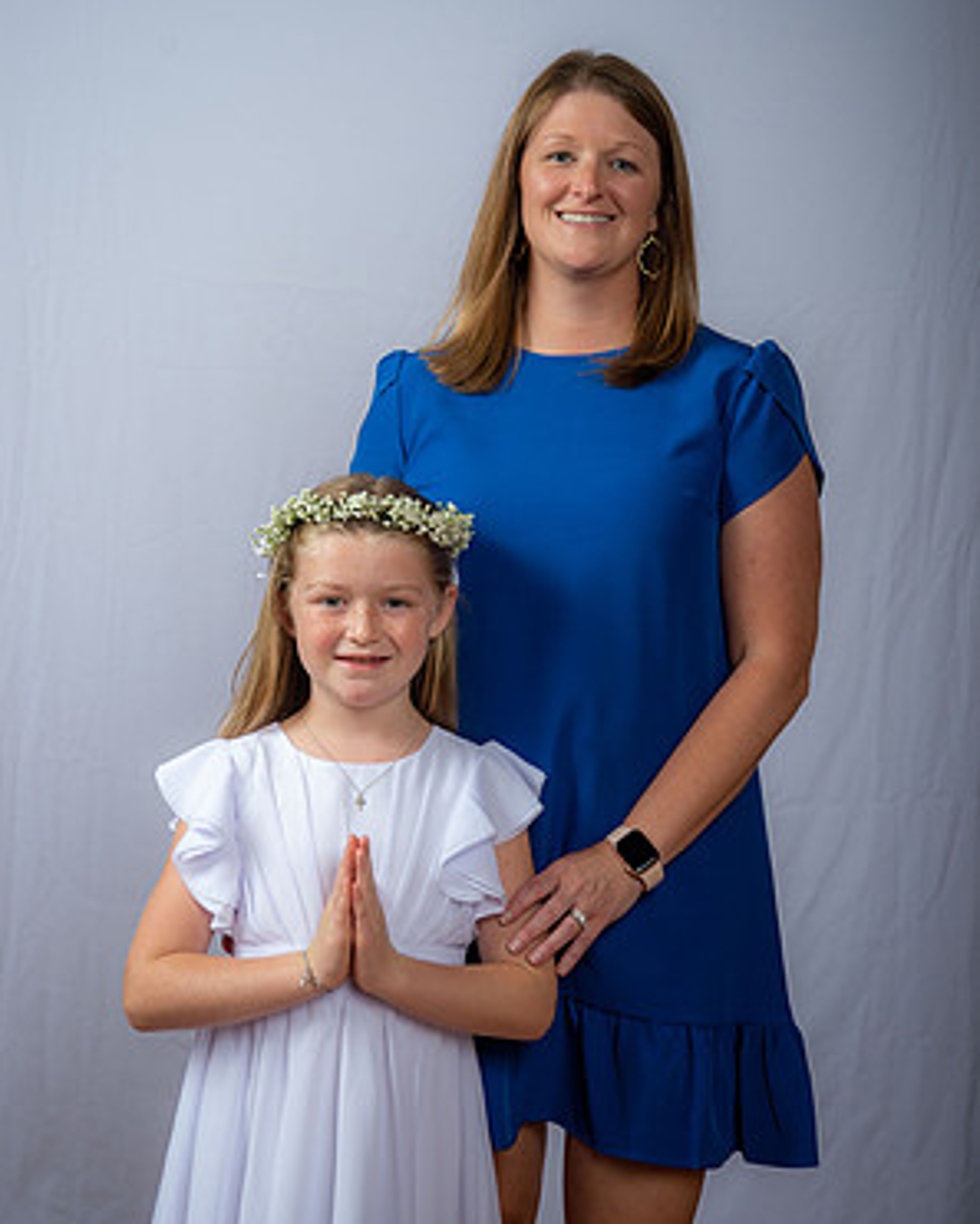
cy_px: 501
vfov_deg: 28.7
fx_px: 2392
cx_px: 490
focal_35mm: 66
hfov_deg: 23.2
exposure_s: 1/200
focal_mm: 58
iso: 250
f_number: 6.3
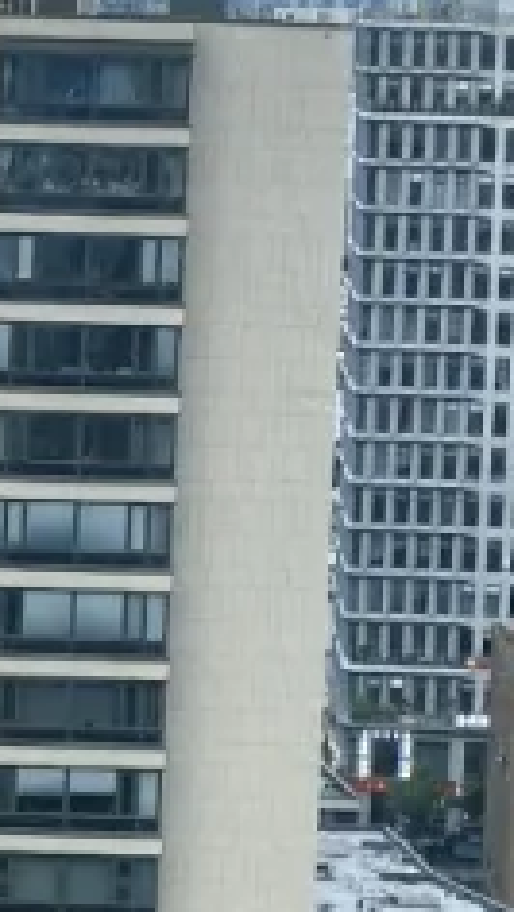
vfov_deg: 7.9
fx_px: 6605
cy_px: 580
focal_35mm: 273
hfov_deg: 4.4
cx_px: -186
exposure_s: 1/100
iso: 64
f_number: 2
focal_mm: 5.75
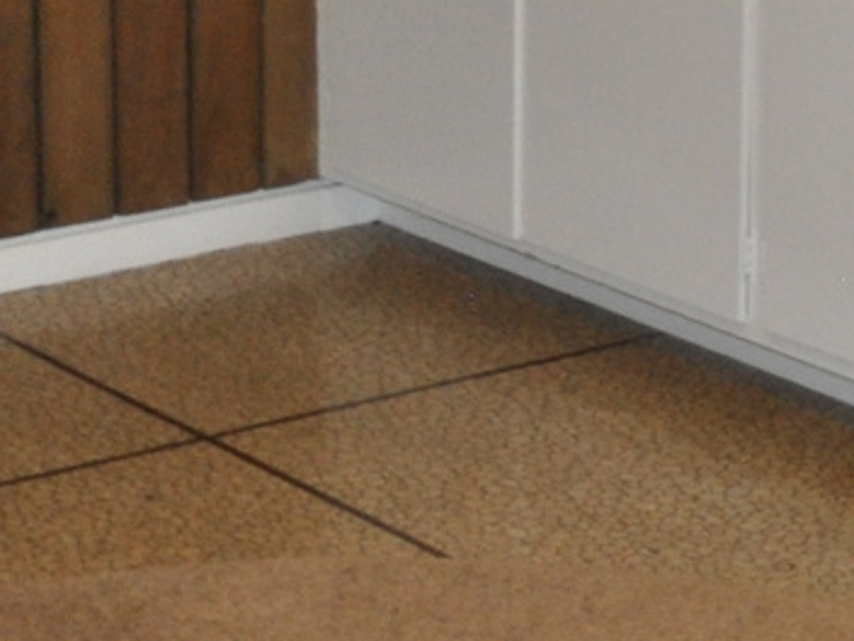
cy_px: -138
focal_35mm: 151
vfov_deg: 9.7
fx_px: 3725
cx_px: 580
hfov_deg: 13.1
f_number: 3.5
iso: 800
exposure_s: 1/60
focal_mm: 18
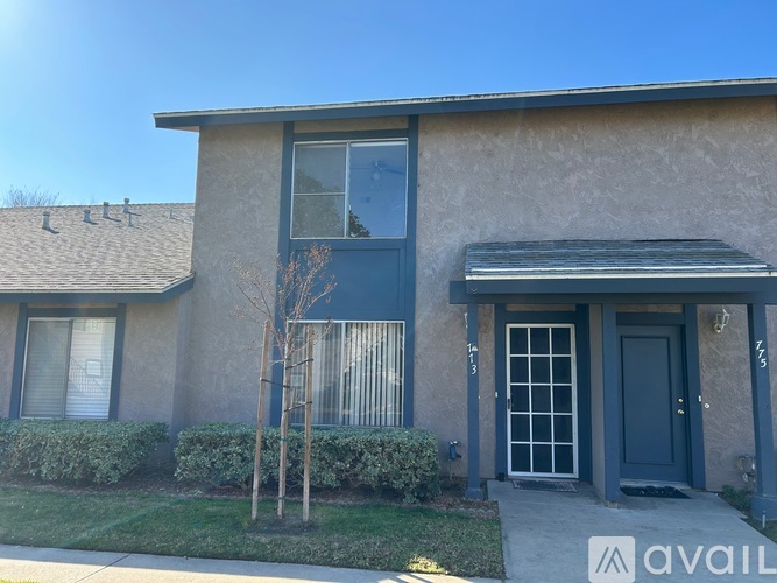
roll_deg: -0.9
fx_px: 583
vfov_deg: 53.0
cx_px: 388
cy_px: 292
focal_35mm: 26
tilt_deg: +6.0
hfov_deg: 67.3
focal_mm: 5.7
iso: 50
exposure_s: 1/1361
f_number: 1.5
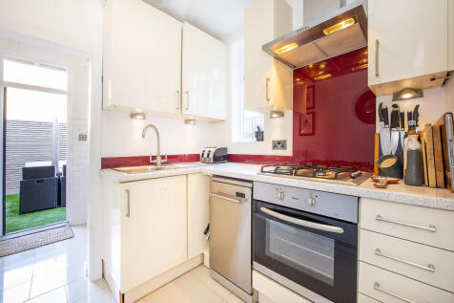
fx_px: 176
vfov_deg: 81.2
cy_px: 152
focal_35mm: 14
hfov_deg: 104.3
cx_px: 227
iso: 400
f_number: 6.3
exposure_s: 1/10
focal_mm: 14
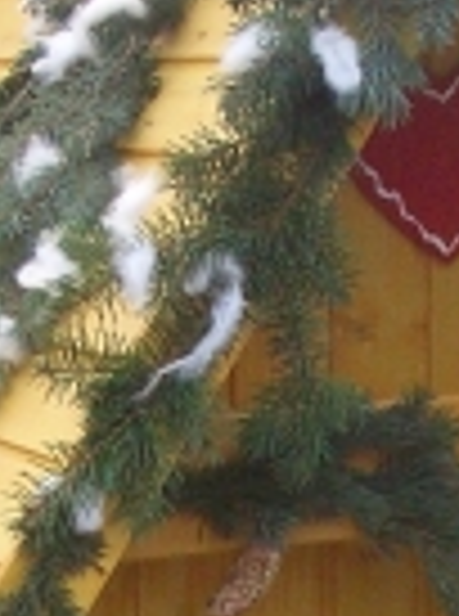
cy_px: 607
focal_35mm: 164
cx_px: 302
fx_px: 2913
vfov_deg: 12.0
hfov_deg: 9.0
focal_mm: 5.8
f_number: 2.6
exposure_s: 1/320
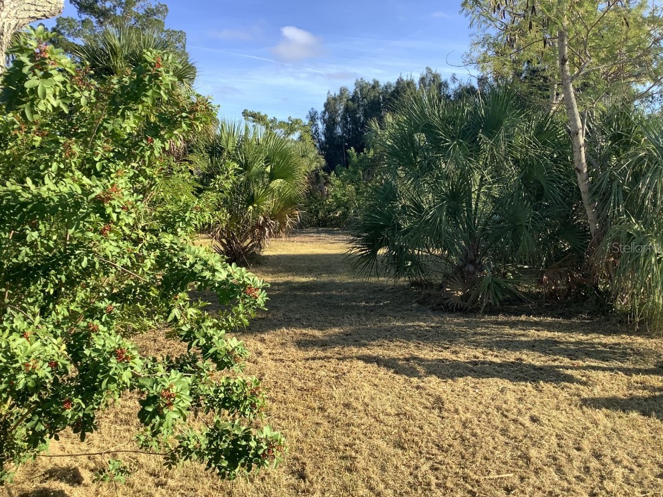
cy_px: 247
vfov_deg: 44.2
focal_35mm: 32
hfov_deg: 56.8
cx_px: 333
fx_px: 613
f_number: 2.4
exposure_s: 1/500
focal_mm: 3.3
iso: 25
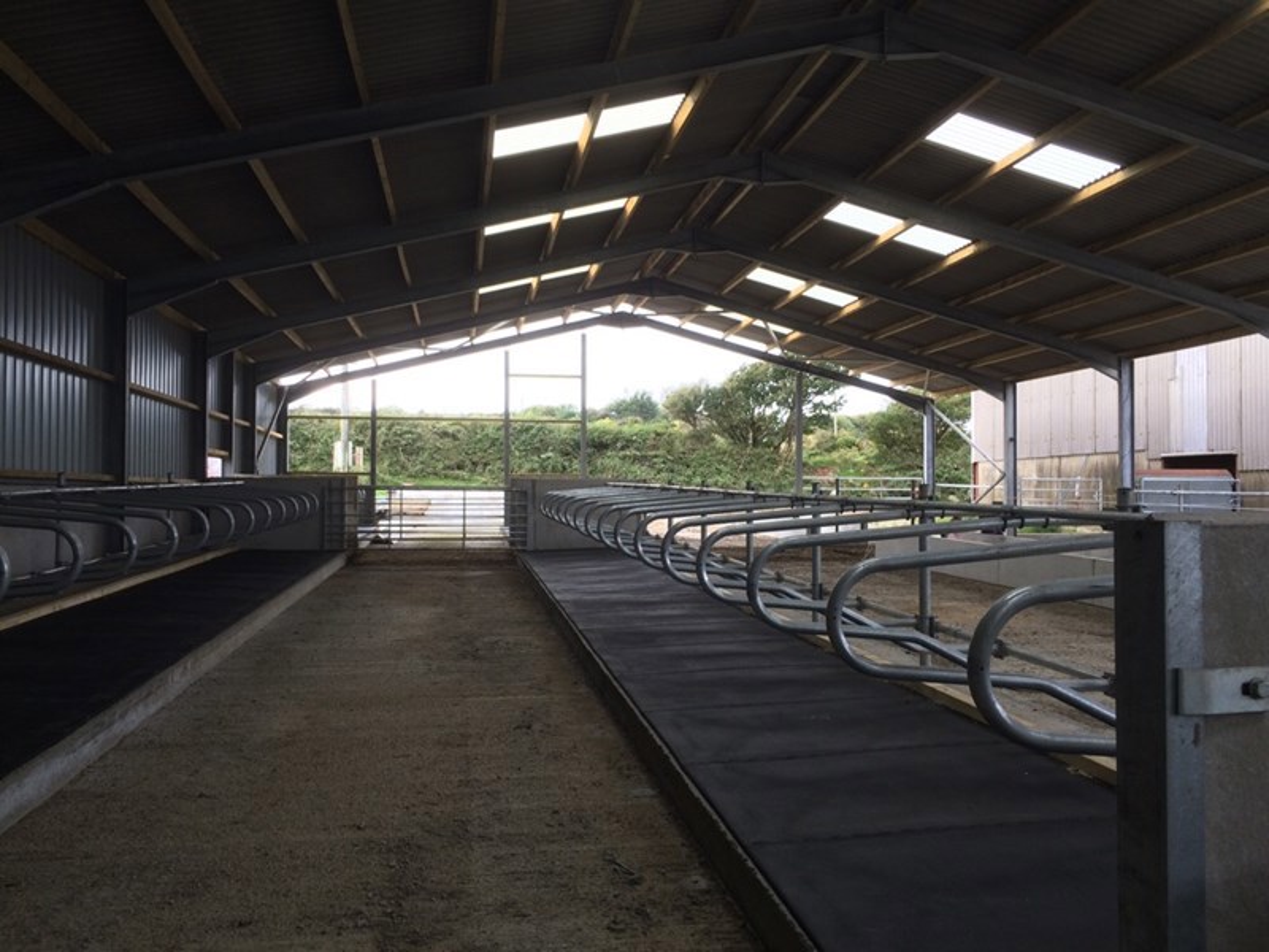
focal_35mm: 29
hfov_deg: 61.7
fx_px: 1063
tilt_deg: +1.1
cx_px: 634
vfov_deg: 48.2
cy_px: 476
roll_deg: +0.9
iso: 40
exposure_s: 1/40
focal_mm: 4.15
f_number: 2.2
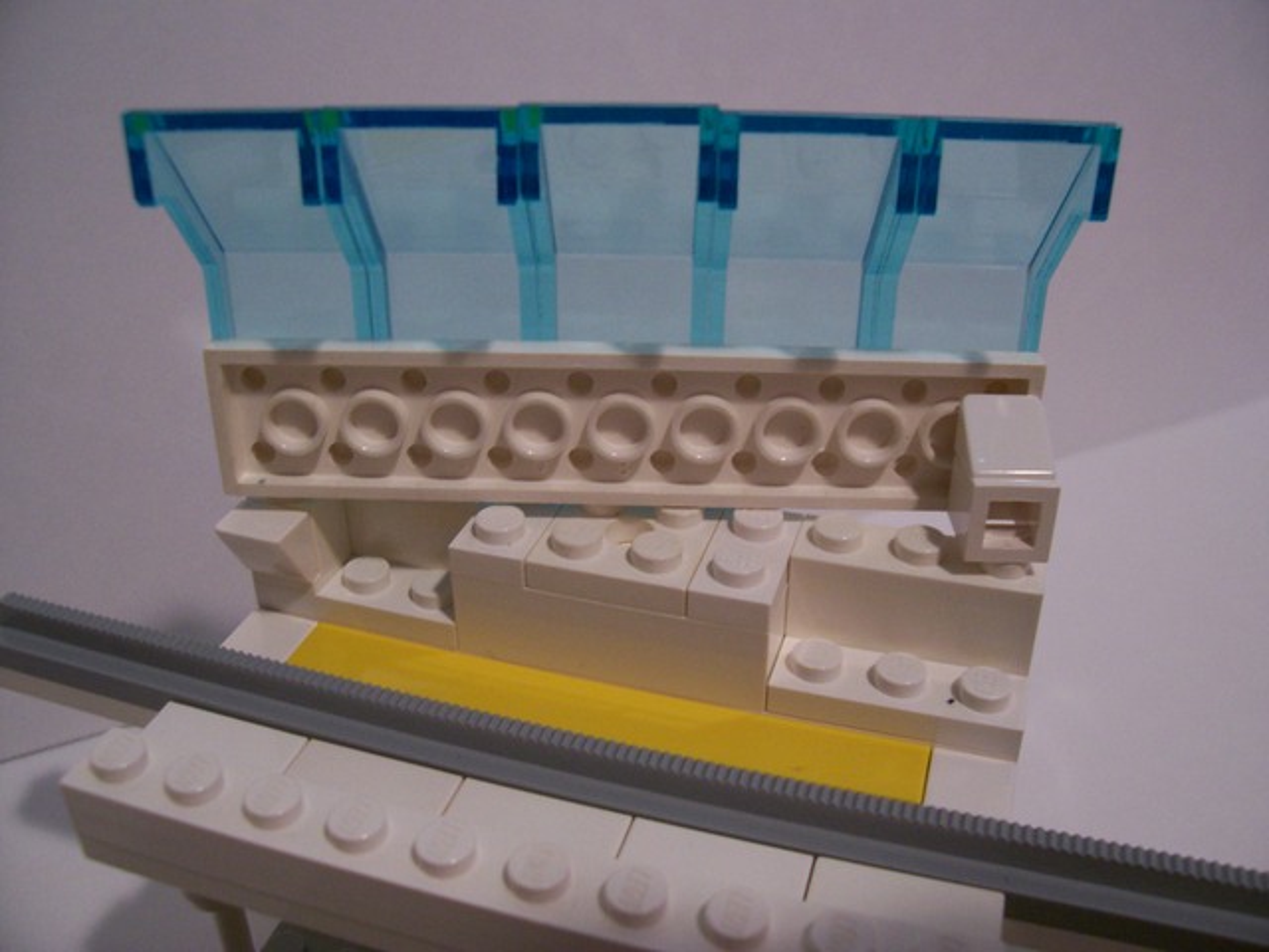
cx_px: 634
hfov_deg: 54.0
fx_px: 1246
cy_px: 476
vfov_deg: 41.8
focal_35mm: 34
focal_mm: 5.6
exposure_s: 1/12.3
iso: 160
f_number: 2.7
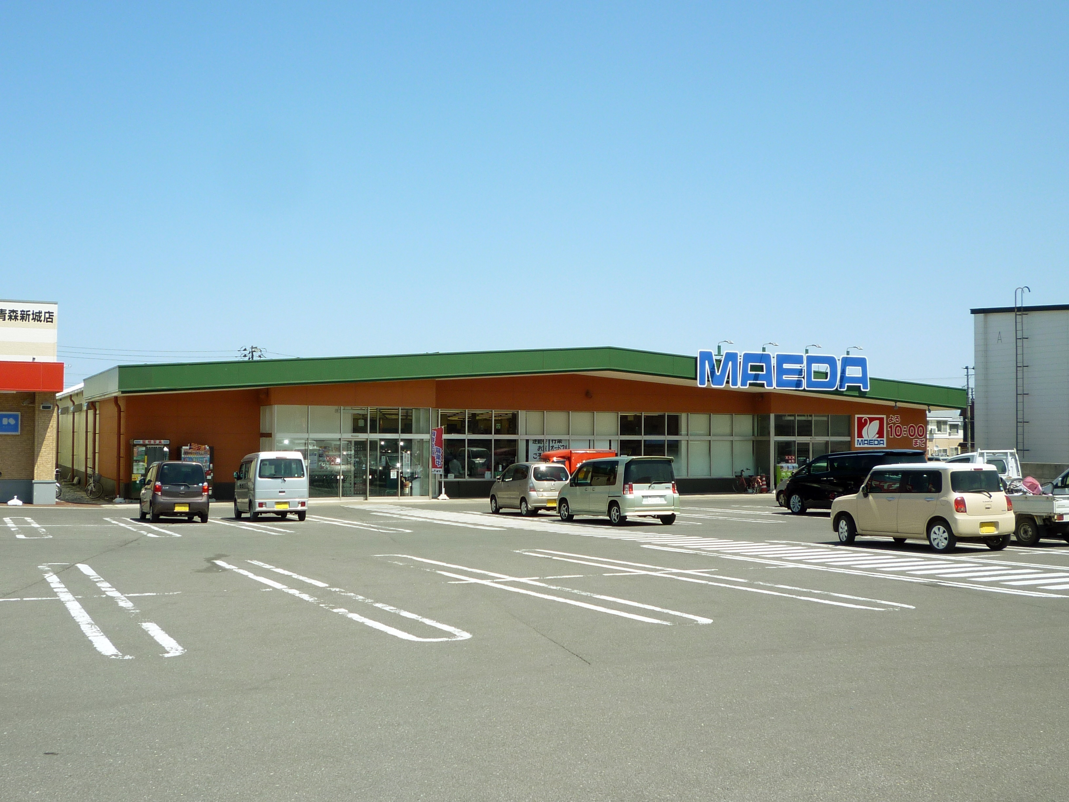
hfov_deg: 45.8
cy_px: 401
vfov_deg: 35.1
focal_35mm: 41
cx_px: 534
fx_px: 1266
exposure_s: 1/500
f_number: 4
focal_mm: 5.8
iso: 80
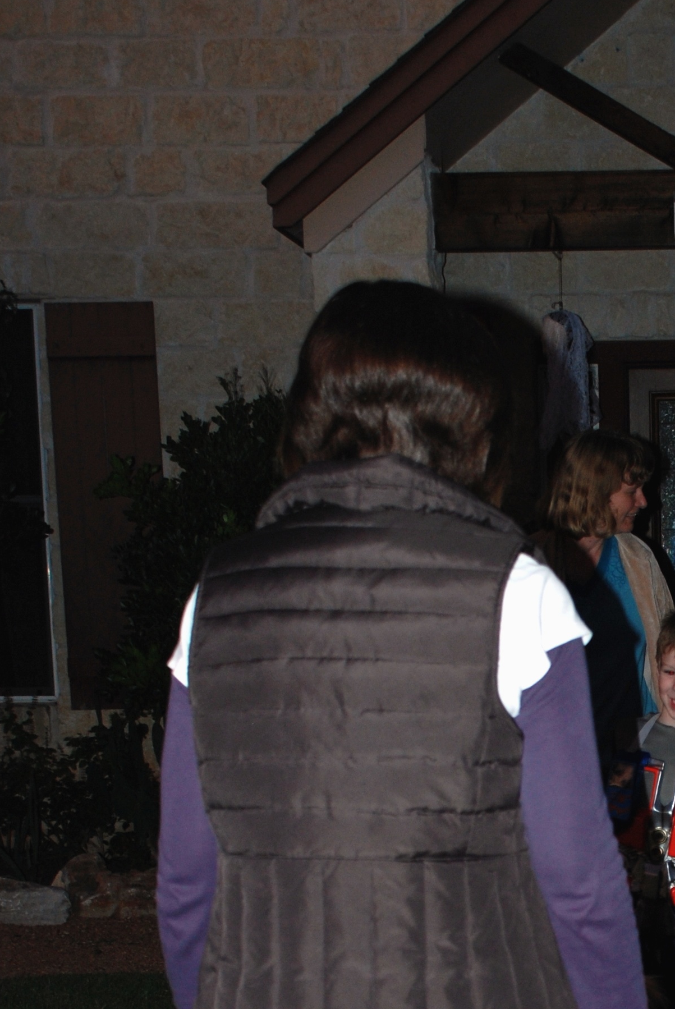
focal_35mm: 84
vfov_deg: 23.5
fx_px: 2356
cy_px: 900
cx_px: 639
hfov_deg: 16.0
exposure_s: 1/60
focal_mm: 26
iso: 200
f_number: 4
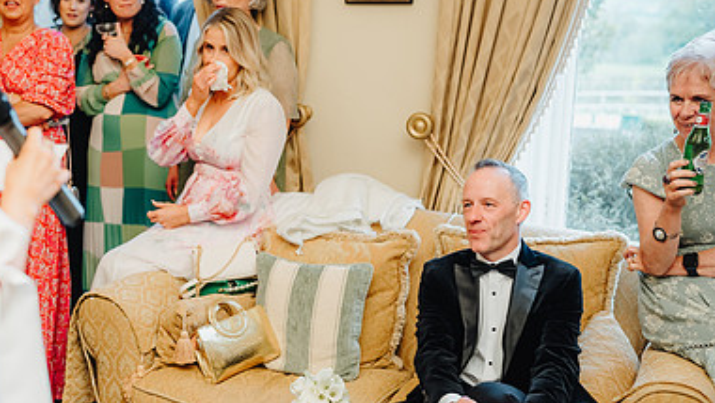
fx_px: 1062
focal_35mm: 56
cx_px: 220
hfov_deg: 36.7
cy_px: 216
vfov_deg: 21.5
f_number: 2
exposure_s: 1/200
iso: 800
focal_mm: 35
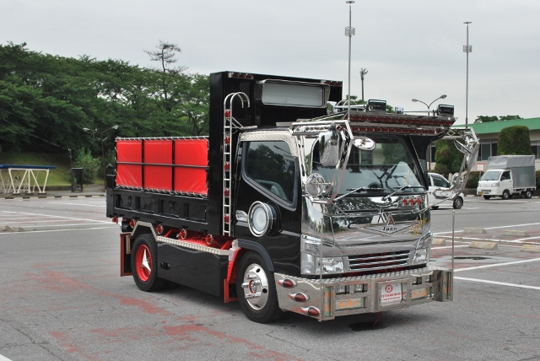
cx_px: 270
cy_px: 180
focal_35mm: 48
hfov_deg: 41.1
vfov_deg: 28.1
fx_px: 721
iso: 100
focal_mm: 32
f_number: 7.1
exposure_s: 1/200
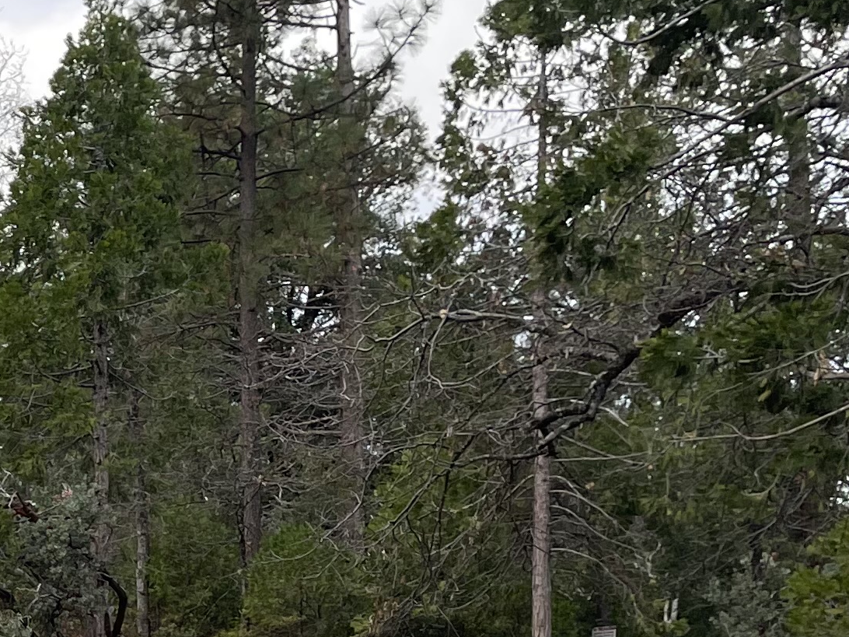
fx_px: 2355
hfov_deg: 18.4
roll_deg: +0.9
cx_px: -376
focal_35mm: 96
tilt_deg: +1.7
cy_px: 978
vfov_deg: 14.3
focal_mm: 4.2
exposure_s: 1/344
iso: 32
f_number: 1.6
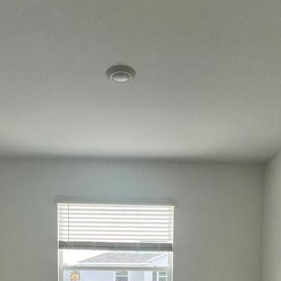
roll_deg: -0.6
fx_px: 331
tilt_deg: -3.9
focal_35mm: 36
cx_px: 122
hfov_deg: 45.9
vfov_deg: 39.1
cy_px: 298
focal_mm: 1.57
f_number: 1.8
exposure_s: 1/120
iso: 32
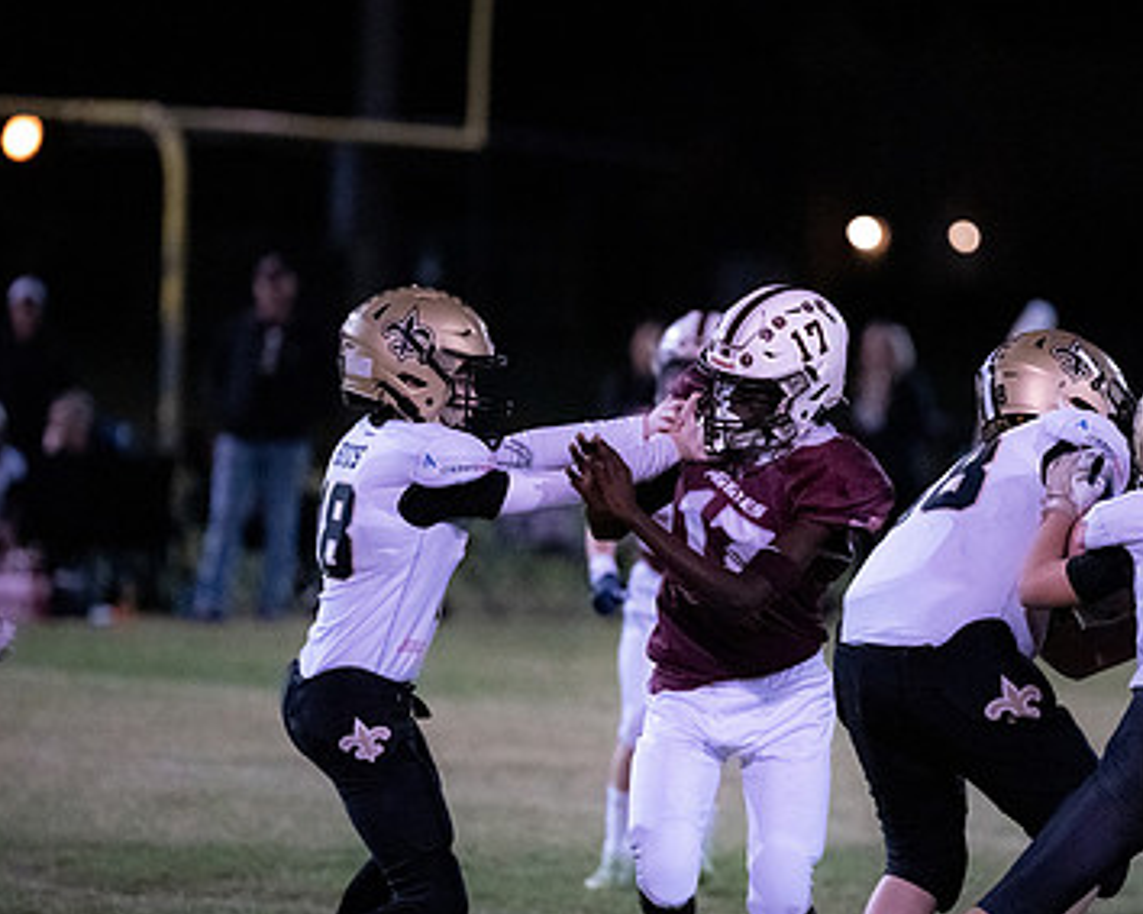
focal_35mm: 357
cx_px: 738
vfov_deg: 4.3
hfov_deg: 5.4
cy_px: 478
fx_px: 12073
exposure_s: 1/1000
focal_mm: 200
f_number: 2.8
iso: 12800
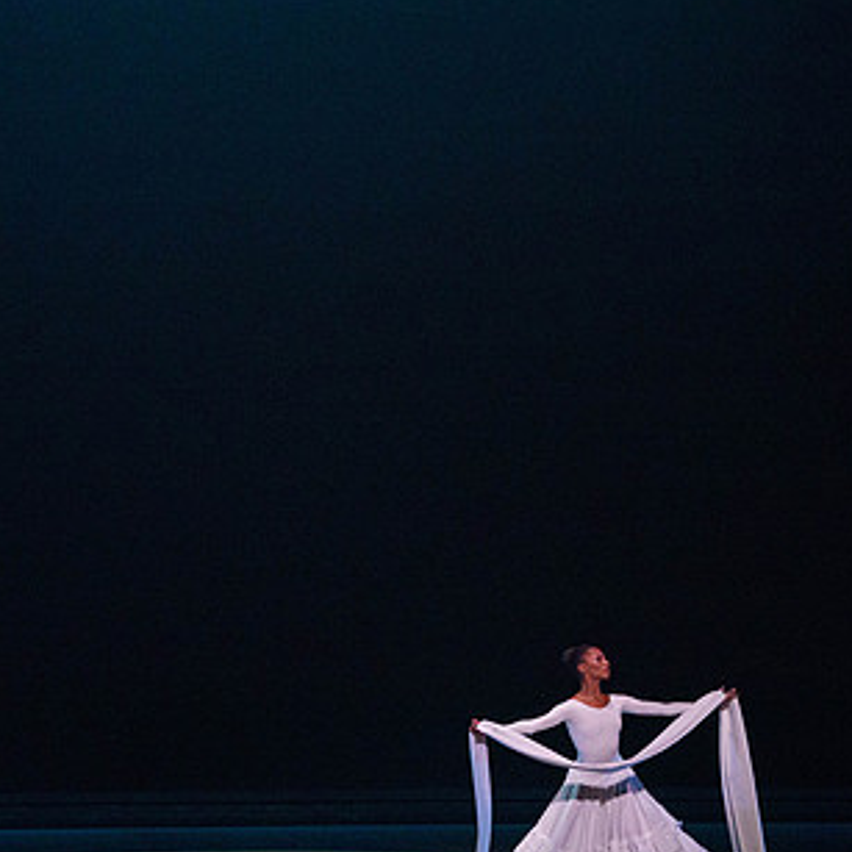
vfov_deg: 8.1
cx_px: 561
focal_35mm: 217
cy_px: 448
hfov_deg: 8.1
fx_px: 6043
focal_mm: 135
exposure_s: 1/400
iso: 5000
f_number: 6.3
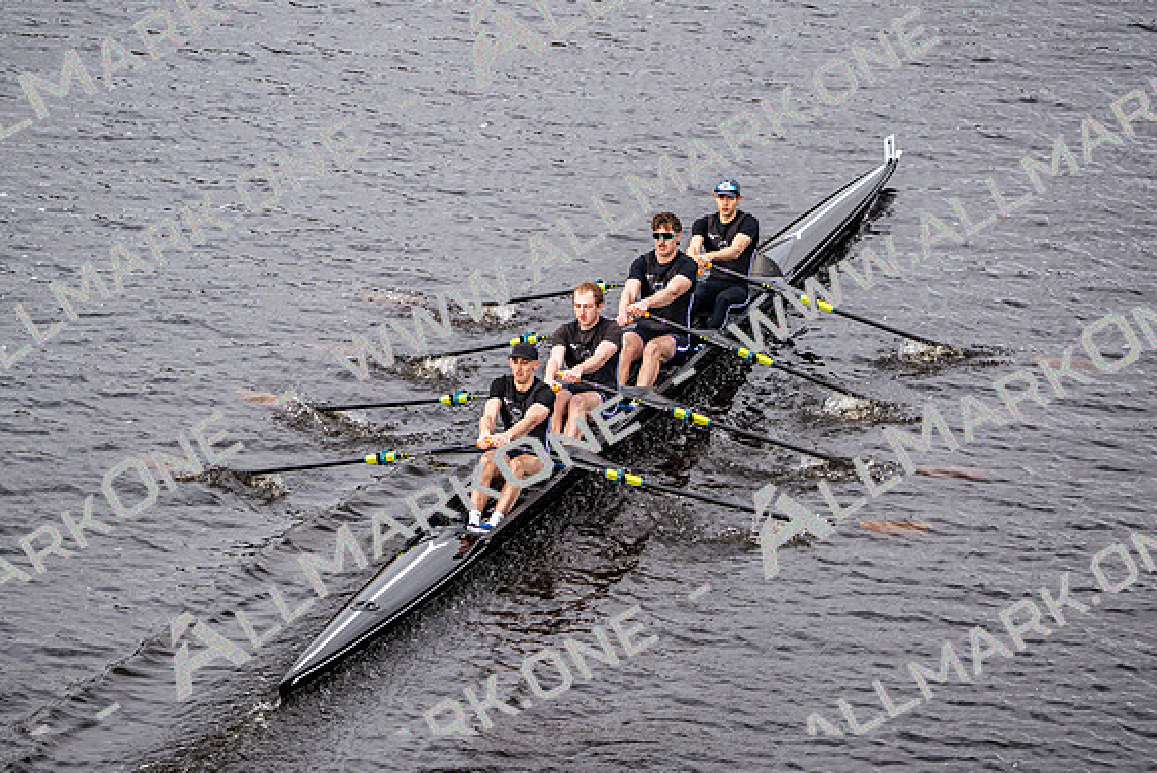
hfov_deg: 9.2
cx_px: 581
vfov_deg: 6.2
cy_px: 388
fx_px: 7170
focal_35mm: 223
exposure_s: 1/2000
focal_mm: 147
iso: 320
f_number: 2.8
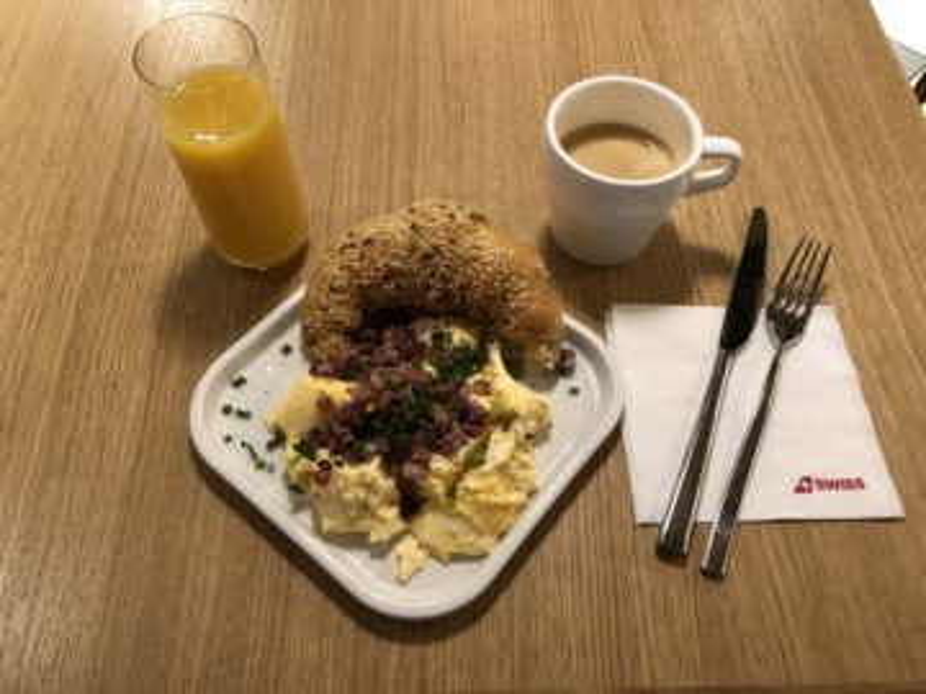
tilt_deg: -59.4
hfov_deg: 63.4
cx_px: 463
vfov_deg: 49.7
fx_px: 749
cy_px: 347
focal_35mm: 28
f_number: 1.8
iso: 100
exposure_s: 1/17
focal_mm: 4
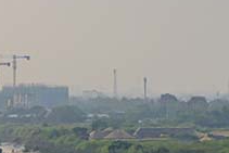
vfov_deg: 4.3
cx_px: 247
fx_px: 2024
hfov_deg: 6.4
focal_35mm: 318
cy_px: 111
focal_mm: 70
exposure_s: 1/800
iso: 450
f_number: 9
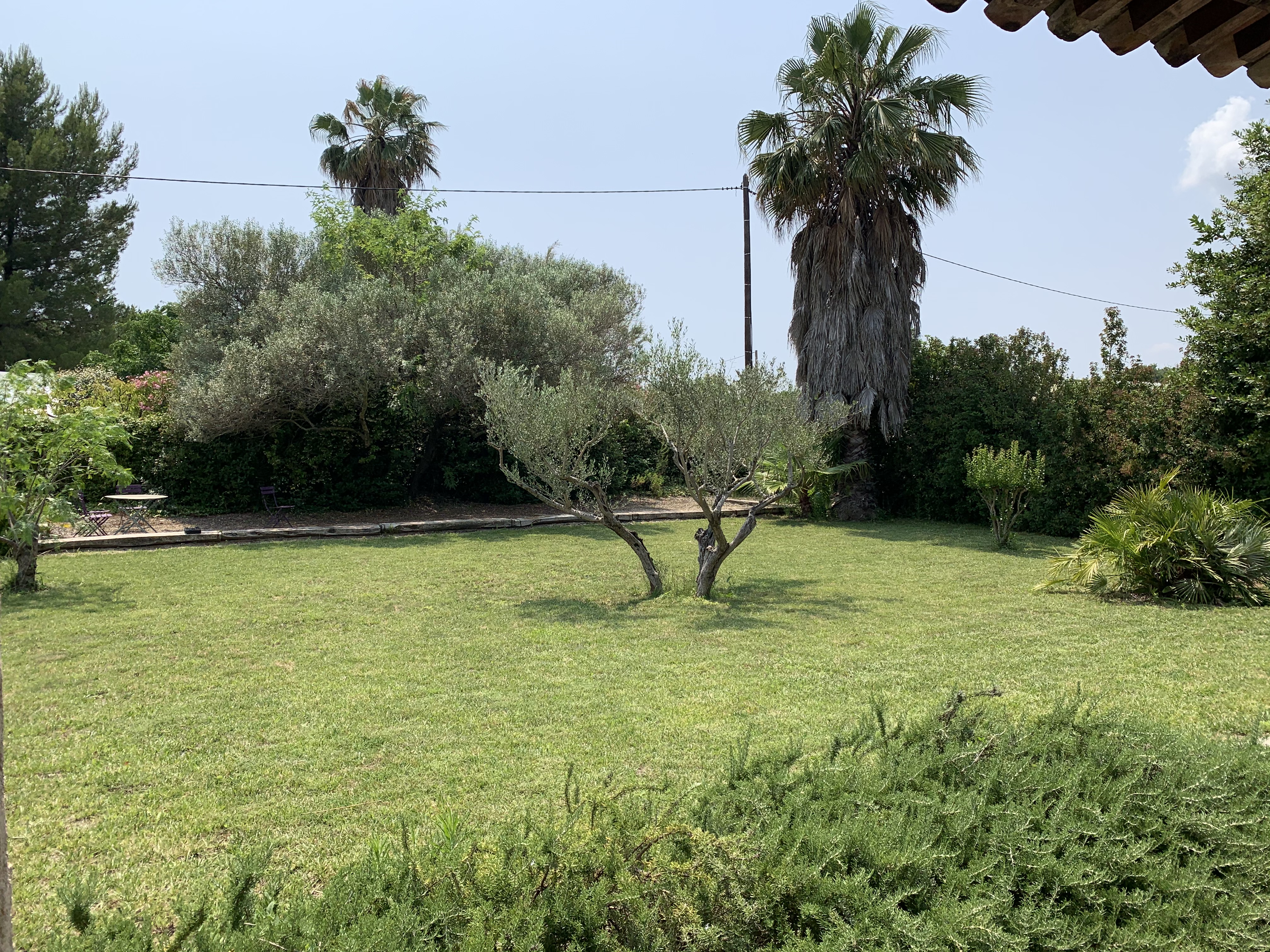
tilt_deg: -2.3
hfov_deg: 67.3
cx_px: 635
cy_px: 476
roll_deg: -0.7
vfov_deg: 53.1
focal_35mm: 26
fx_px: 954
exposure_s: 1/2681
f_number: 1.8
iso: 25
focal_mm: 4.25
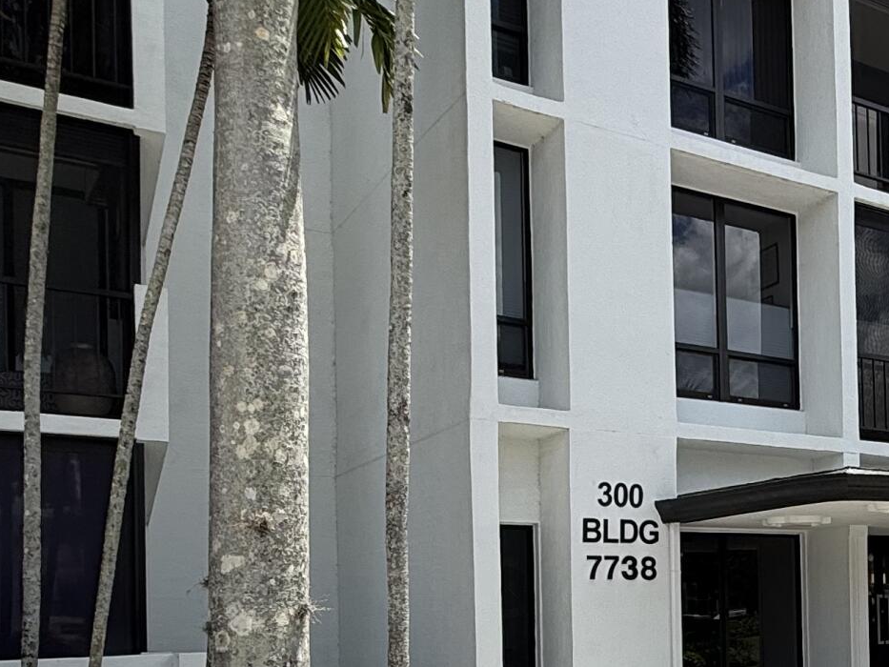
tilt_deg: +1.5
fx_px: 1156
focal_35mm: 45
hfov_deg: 38.4
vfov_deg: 30.7
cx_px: 844
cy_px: 605
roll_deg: +1.1
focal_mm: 2.22
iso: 50
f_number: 2.2
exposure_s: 1/1613
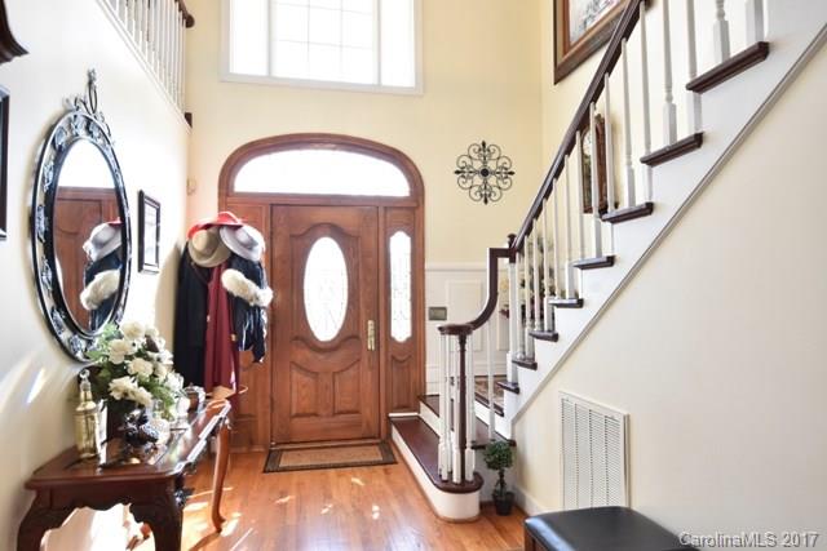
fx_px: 517
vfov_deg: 56.2
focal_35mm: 22
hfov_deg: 77.3
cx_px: 414
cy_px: 276
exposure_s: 1/30
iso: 400
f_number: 5
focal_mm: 15
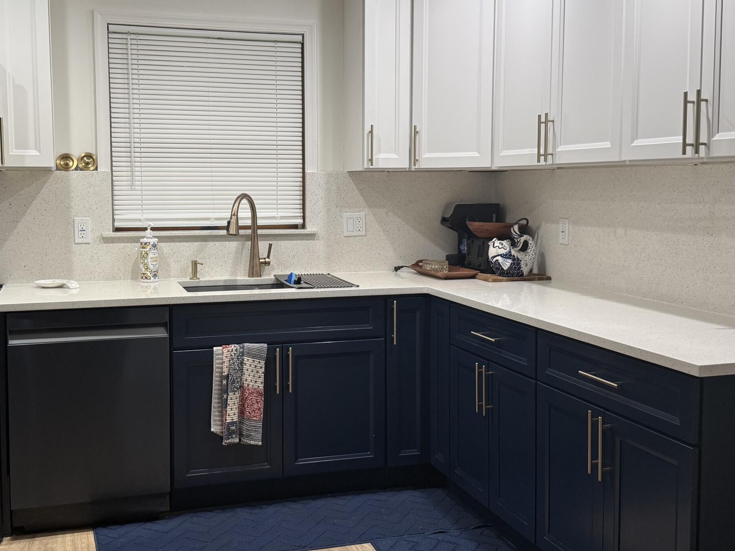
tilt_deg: -3.3
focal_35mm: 40
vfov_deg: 35.9
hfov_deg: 46.7
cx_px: 318
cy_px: 252
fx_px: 849
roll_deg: +0.1
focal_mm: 6.76
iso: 160
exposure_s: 1/120
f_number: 1.78
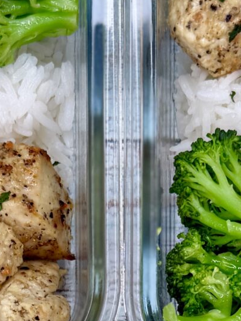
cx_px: 107
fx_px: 1059
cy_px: 412
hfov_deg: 13.0
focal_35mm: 114
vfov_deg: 16.4
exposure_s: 1/289
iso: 64
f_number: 1.78
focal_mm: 6.76
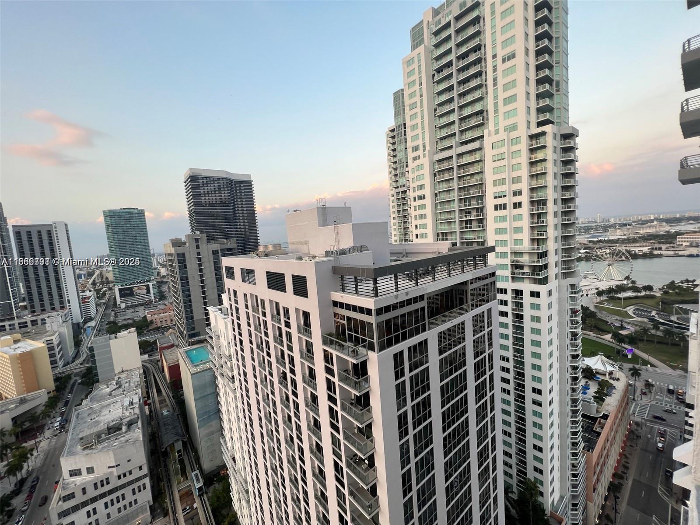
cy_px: 262
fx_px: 263
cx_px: 350
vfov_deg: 89.9
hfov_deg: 106.2
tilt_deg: -6.2
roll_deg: +4.7
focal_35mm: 13
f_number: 1.8
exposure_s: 1/131
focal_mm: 1.57
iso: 32
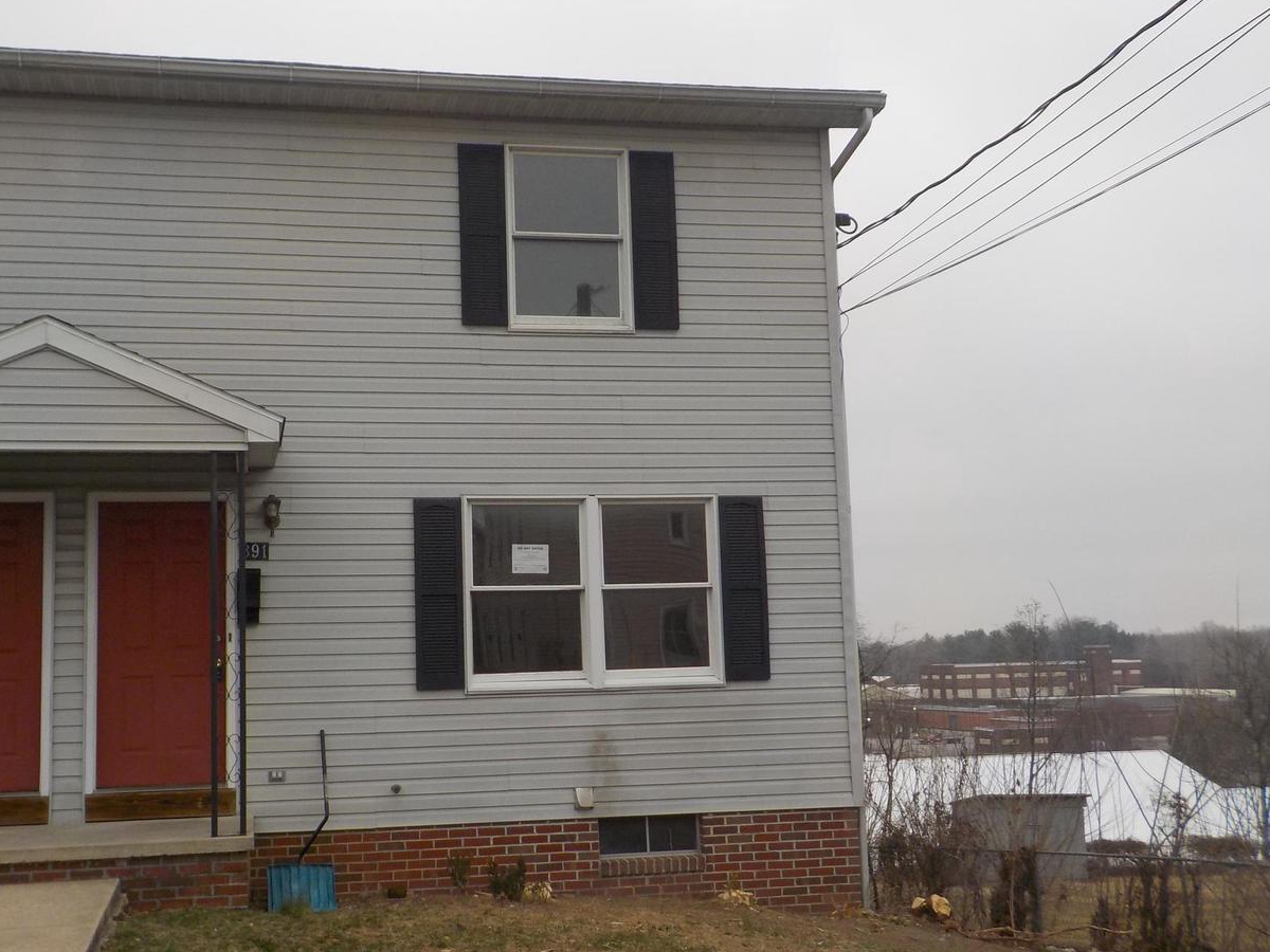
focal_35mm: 36
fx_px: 1321
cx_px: 522
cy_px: 509
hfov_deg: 51.1
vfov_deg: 39.6
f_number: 3.3
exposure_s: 1/400
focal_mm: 4.1
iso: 125
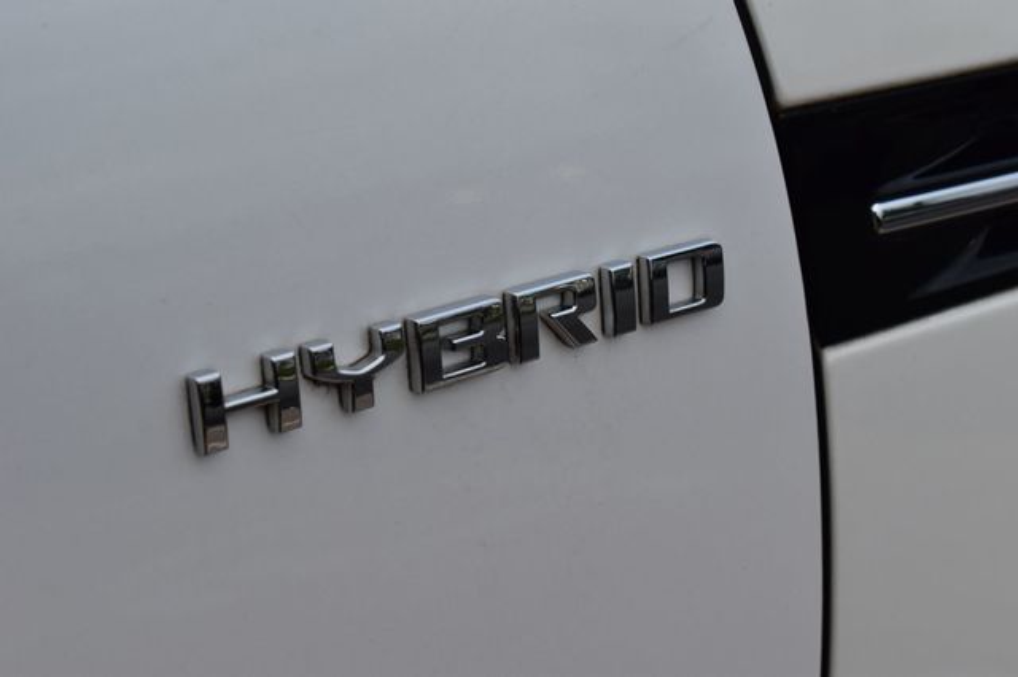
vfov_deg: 16.5
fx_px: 2332
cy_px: 338
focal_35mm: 82
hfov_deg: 24.6
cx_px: 509
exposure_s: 1/60
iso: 400
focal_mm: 55
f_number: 8
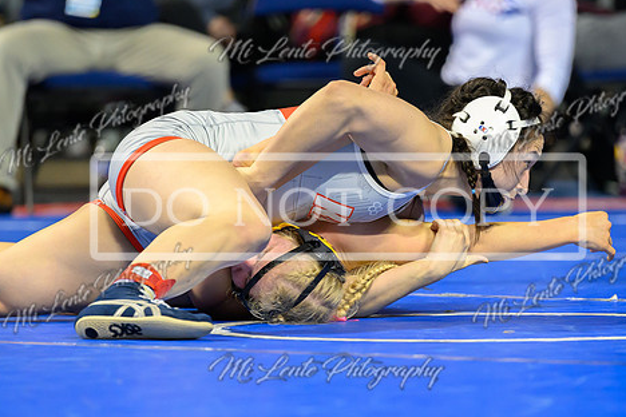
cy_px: 242
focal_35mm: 359
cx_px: 355
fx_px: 6242
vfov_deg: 3.8
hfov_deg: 5.7
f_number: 2.8
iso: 2500
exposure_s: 1/800
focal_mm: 200
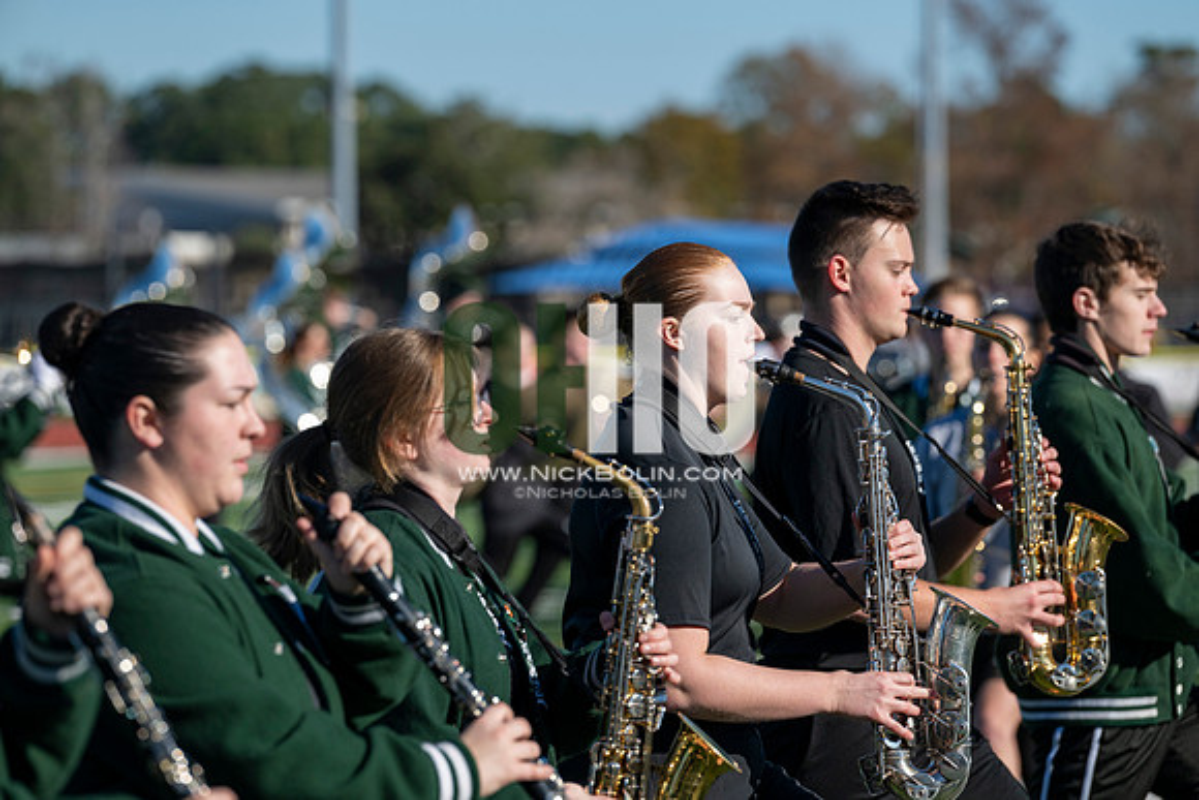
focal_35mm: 200
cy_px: 400
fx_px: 6662
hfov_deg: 10.3
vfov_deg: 6.9
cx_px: 600
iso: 250
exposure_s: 1/2000
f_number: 5
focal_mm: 200
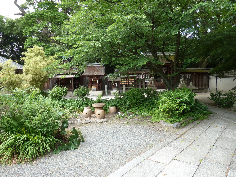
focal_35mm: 25
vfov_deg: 54.9
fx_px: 170
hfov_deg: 69.4
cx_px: 118
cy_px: 88
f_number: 3.3
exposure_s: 1/100
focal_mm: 4.1
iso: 80
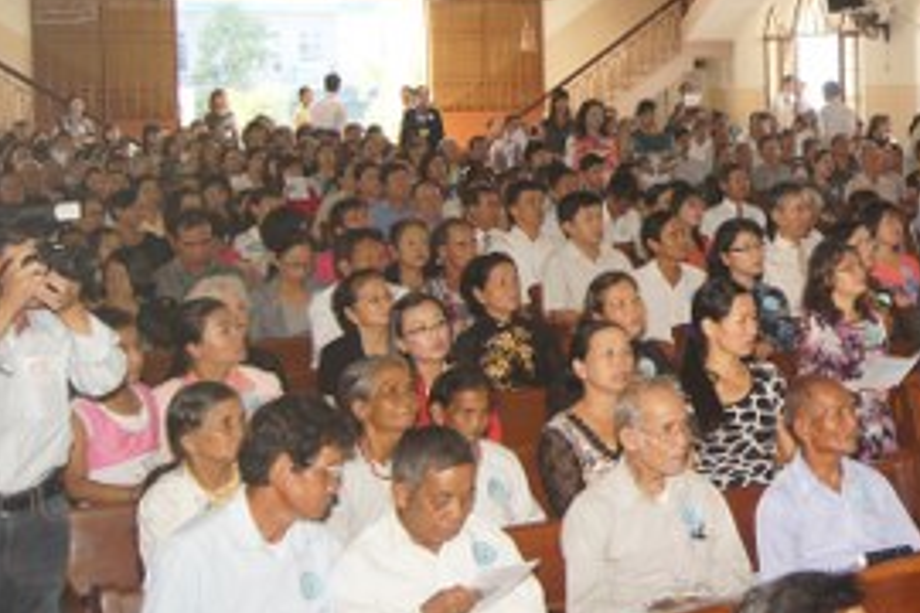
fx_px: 1559
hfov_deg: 30.7
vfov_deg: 22.1
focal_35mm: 61
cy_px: 160
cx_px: 903
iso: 400
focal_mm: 20
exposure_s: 1/160
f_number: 4
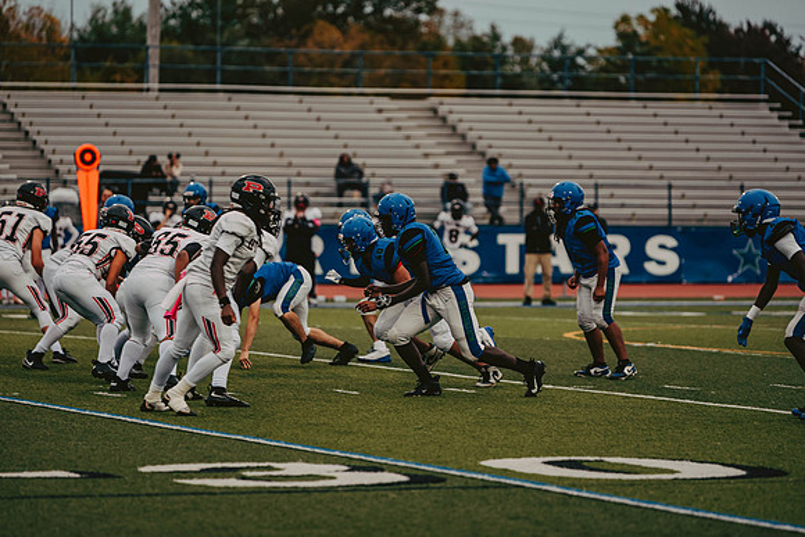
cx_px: 402
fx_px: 4249
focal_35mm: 190
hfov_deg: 10.8
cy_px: 268
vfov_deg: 7.2
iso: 800
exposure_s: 1/640
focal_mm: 190
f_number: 3.2
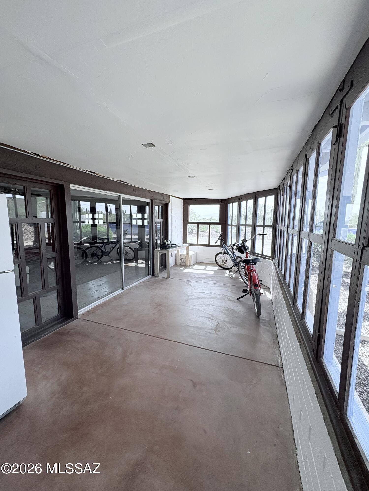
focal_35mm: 14
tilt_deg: -6.6
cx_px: 184
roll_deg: -0.7
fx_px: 199
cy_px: 246
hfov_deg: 85.7
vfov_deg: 102.1
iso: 64
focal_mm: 2.22
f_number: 2.2
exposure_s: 1/423
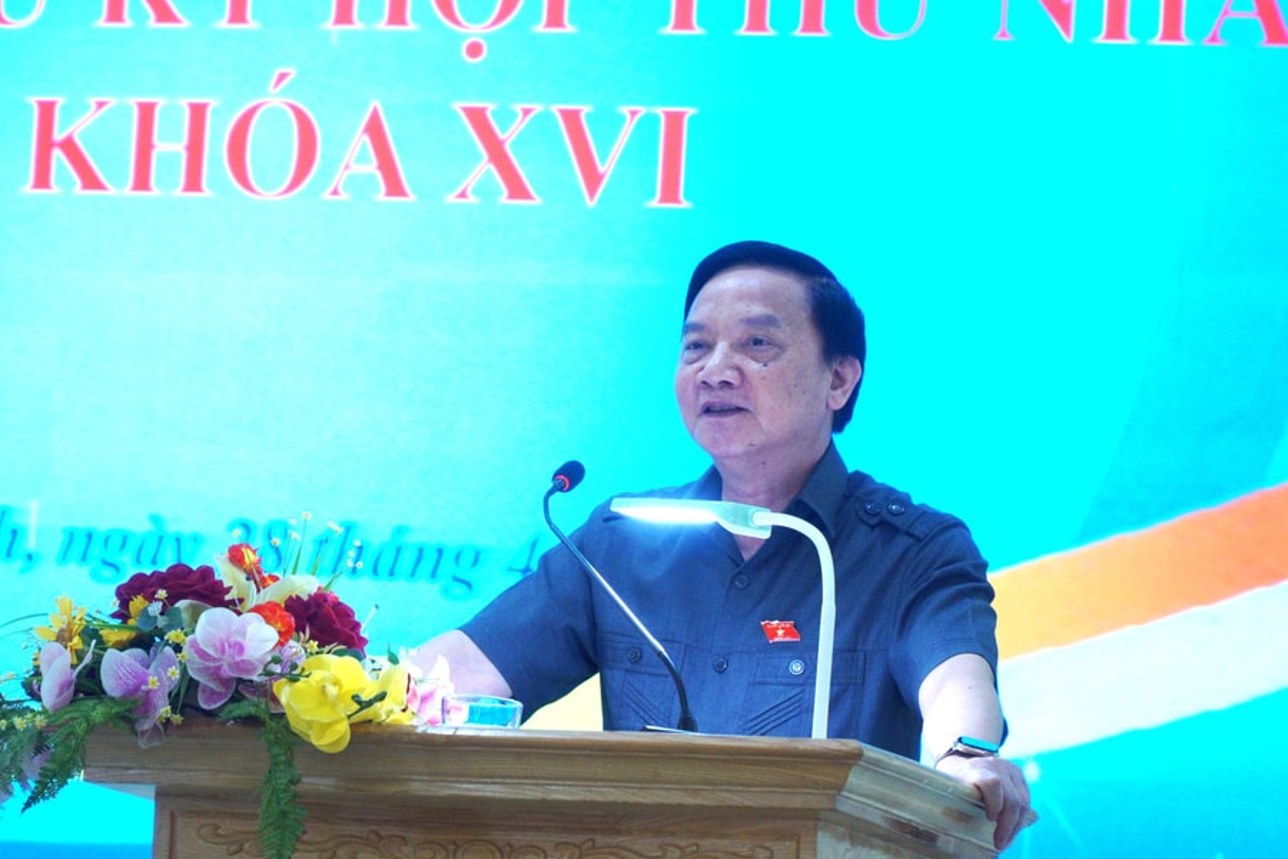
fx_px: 5617
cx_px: 644
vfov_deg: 8.7
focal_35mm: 157
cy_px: 430
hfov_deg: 13.1
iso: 1600
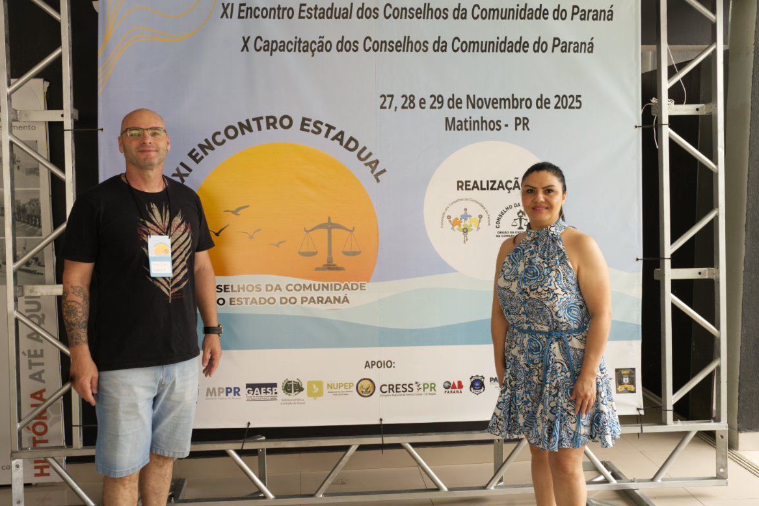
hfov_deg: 53.1
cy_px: 251
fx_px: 759
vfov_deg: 36.9
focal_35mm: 36
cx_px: 378
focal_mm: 35
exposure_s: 1/100
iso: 500
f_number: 6.3
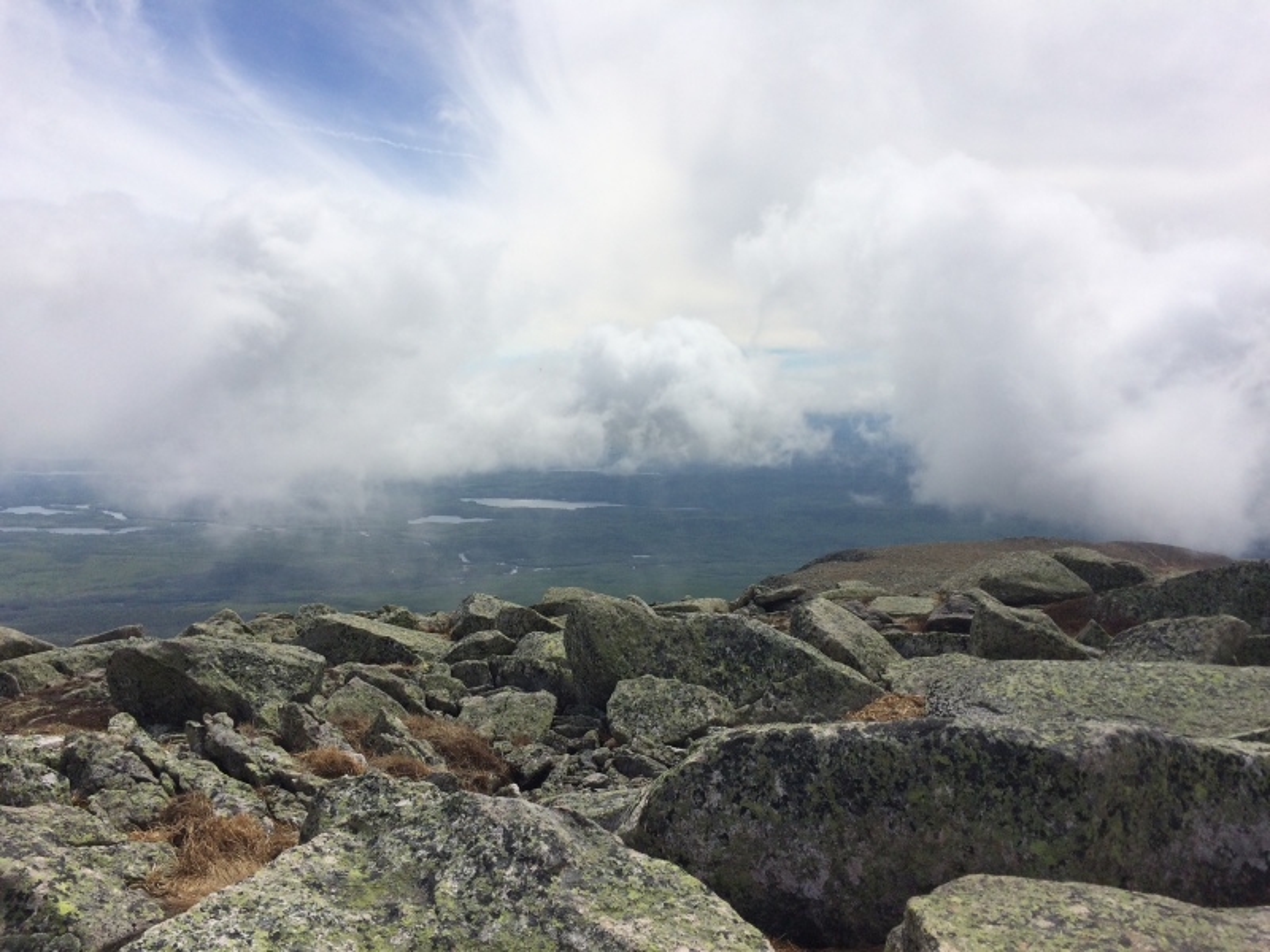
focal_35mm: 29
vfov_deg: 48.2
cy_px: 476
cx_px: 635
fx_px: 1064
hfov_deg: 61.7
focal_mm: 4.15
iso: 32
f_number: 2.2
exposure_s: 1/4566
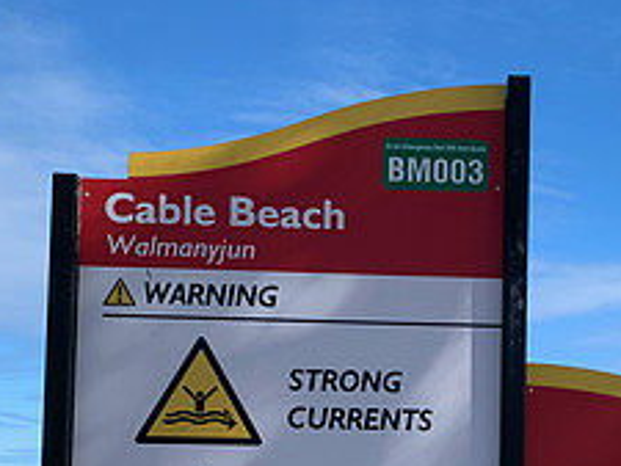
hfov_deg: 28.3
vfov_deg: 21.2
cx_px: 505
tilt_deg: -0.5
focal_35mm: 67
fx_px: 1203
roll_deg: -1.0
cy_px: 462
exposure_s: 1/1992
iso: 25
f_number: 1.8
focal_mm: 4.25
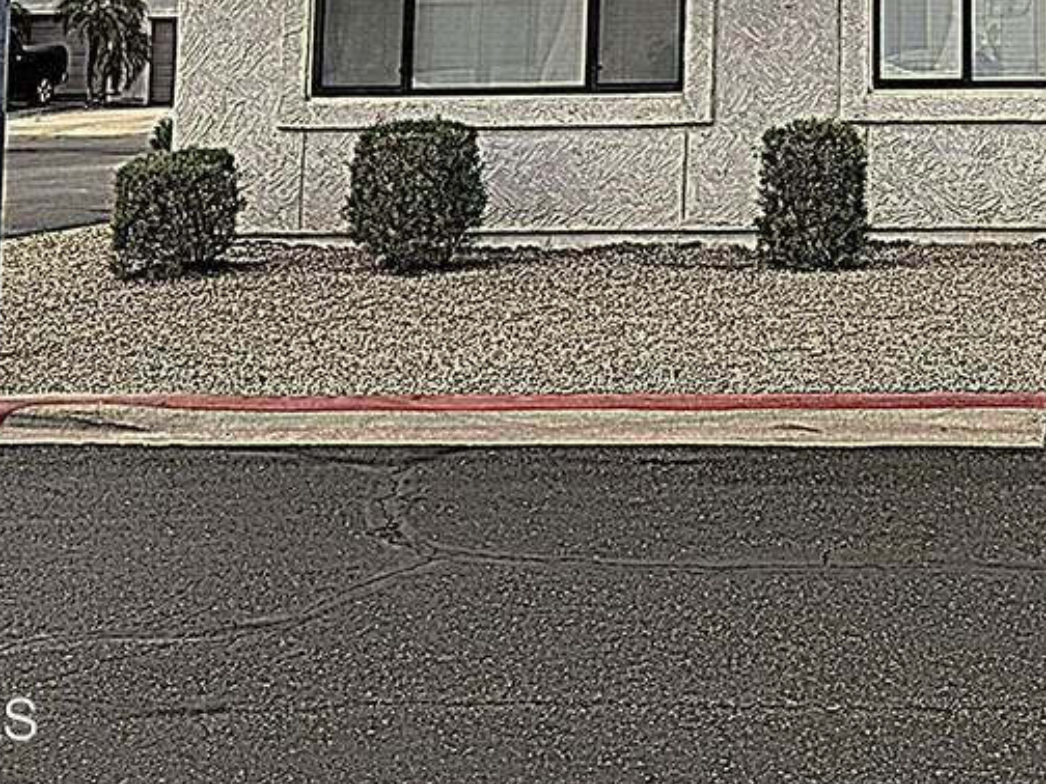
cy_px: -185
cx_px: 1031
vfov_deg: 22.0
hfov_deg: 29.7
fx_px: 1843
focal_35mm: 61
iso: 80
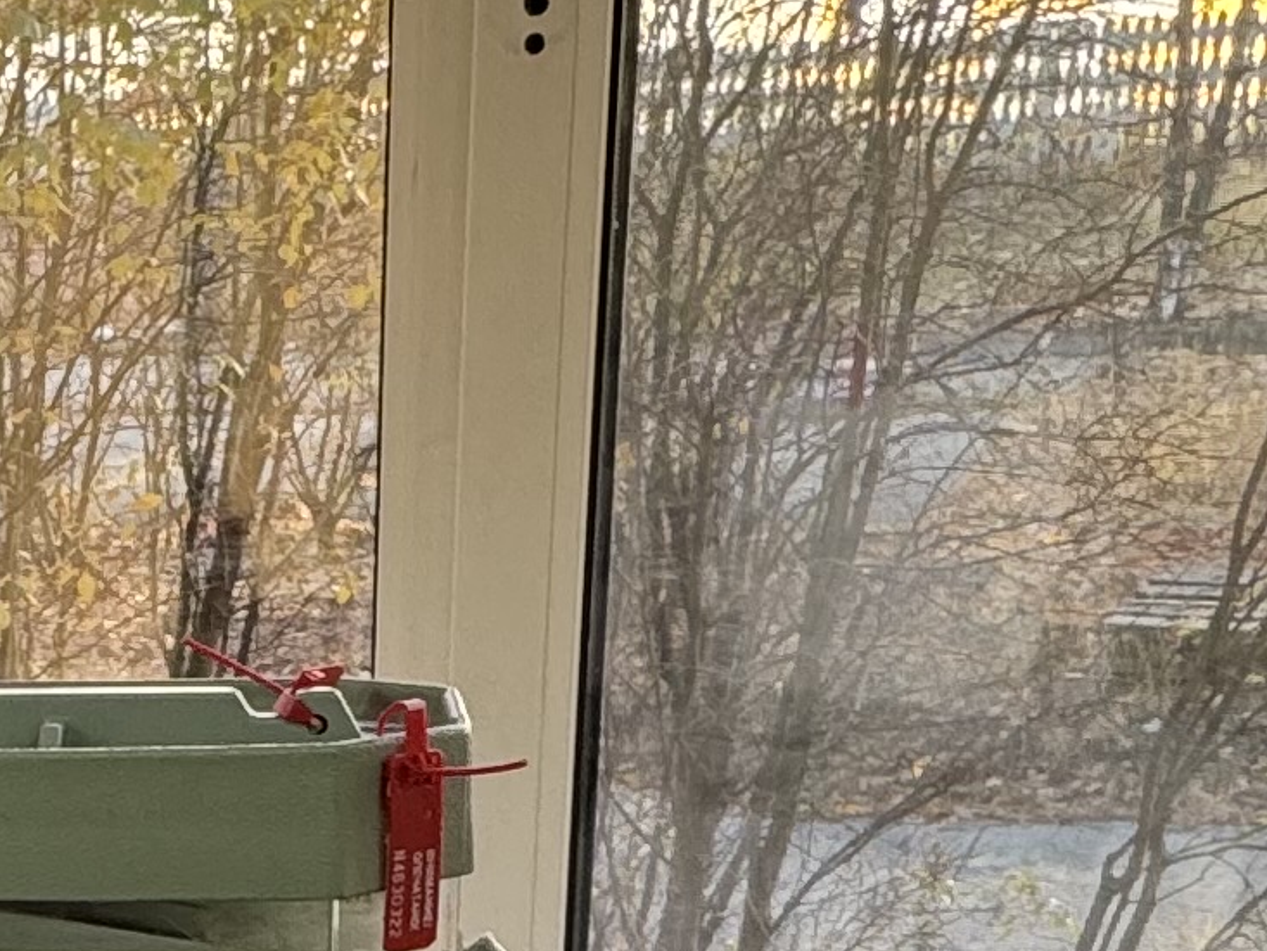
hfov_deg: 22.8
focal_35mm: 77
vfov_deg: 18.0
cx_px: -334
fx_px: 2819
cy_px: 1198
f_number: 2.2
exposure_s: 1/100
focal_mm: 2.22
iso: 80
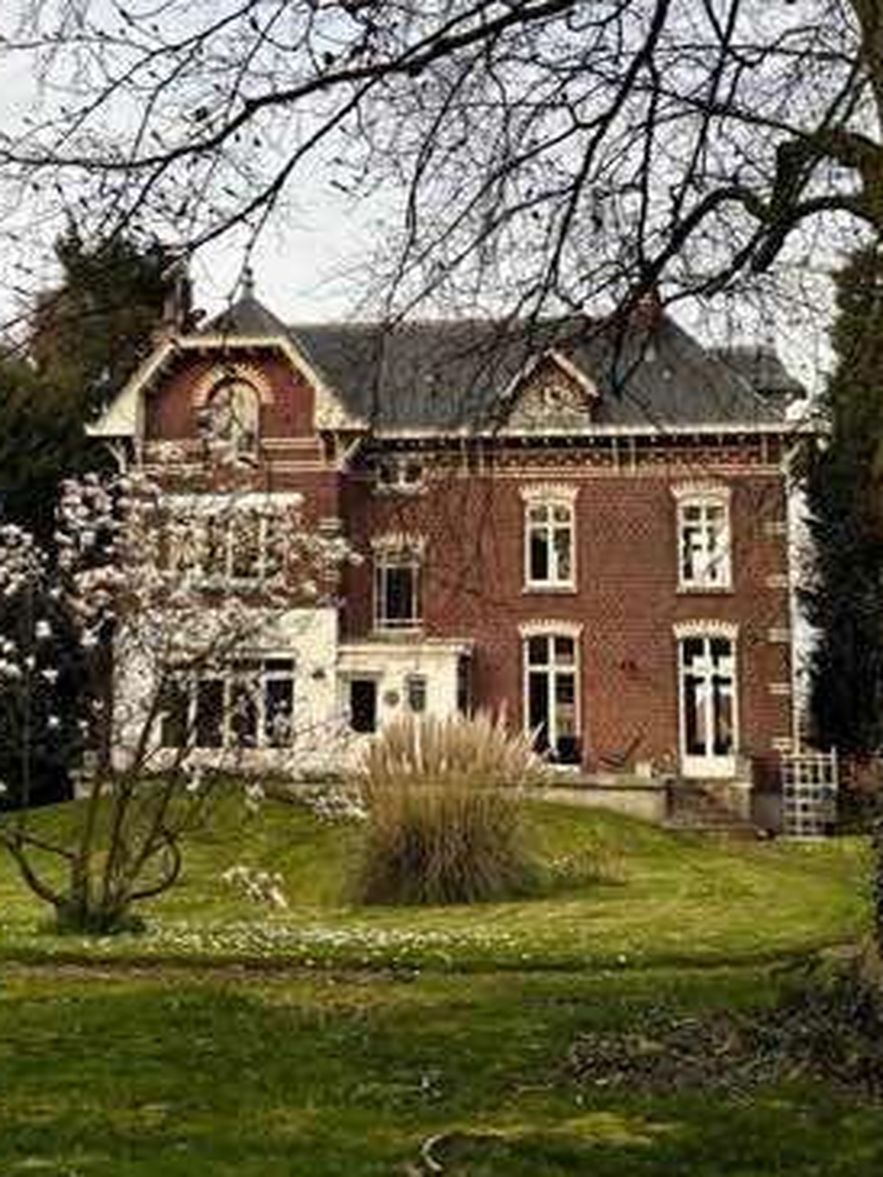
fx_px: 1938
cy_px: 335
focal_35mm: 57
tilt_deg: +11.5
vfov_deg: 33.3
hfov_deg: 25.7
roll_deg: -1.4
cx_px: 406
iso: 50
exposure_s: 1/466
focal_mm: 5.96
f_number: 1.6
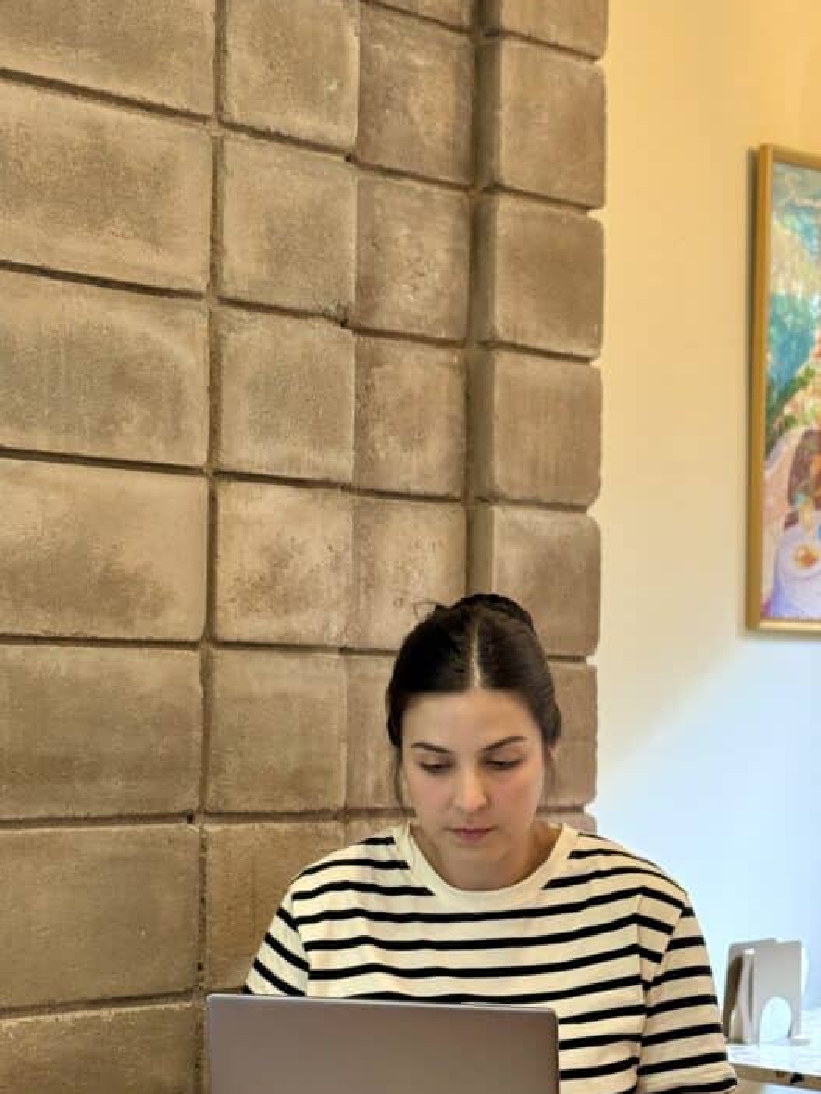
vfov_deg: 27.7
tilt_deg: +1.9
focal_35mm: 70
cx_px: 474
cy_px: 636
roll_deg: -0.6
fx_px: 2212
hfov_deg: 21.0
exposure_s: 1/60
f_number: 1.78
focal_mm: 6.76
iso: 160
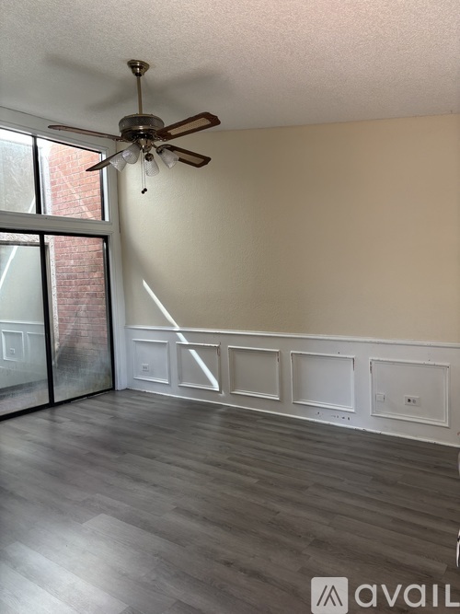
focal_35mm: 26
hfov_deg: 53.0
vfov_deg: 67.3
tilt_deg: -3.7
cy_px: 307
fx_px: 461
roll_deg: +1.8
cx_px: 230
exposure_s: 1/121
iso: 64
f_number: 1.6
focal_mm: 5.96
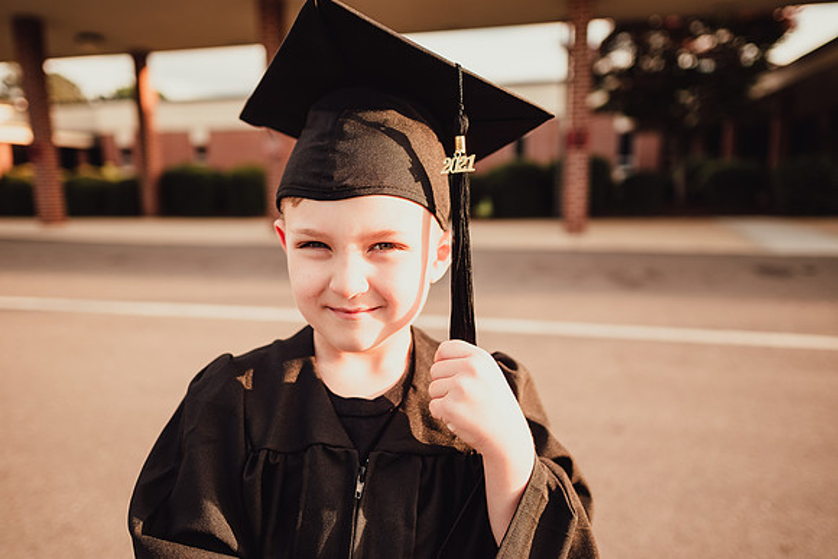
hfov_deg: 73.7
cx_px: 419
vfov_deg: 53.2
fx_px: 559
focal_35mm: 24
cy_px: 280
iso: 100
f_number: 2.2
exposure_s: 1/400
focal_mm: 24
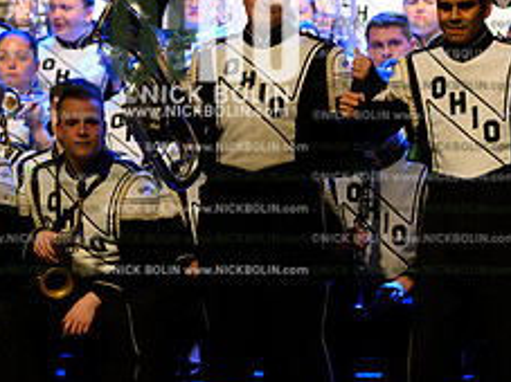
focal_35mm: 573
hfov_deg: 3.5
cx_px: 205
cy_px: 54
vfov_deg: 2.6
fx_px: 8454
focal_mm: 300
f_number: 4
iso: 6400
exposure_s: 1/500
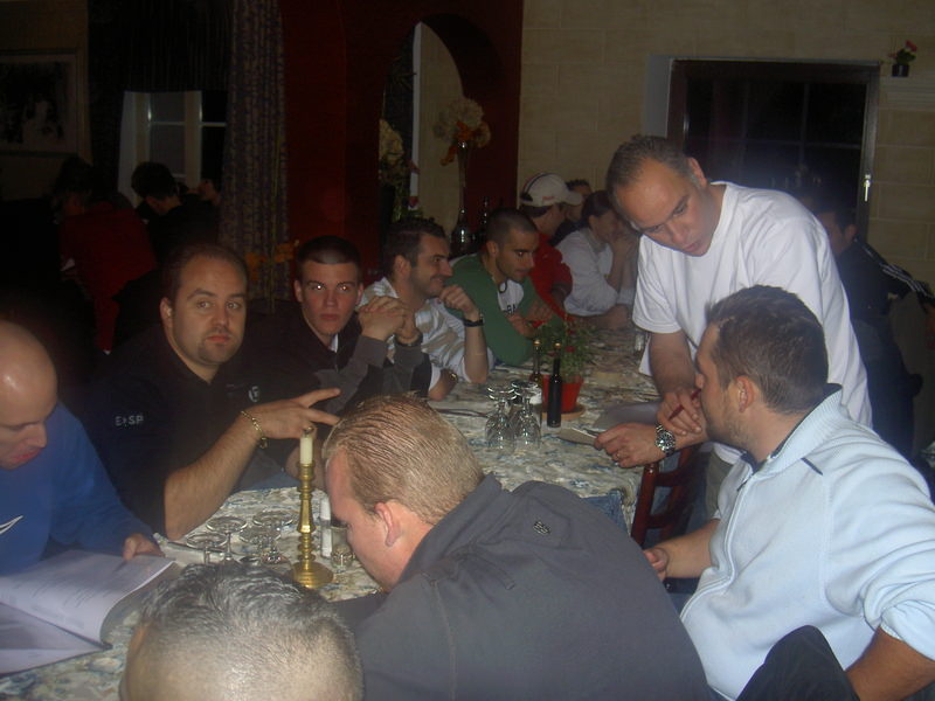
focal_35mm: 39
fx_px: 1053
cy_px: 350
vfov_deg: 36.8
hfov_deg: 47.9
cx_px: 468
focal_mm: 8
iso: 100
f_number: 2.8
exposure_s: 1/60
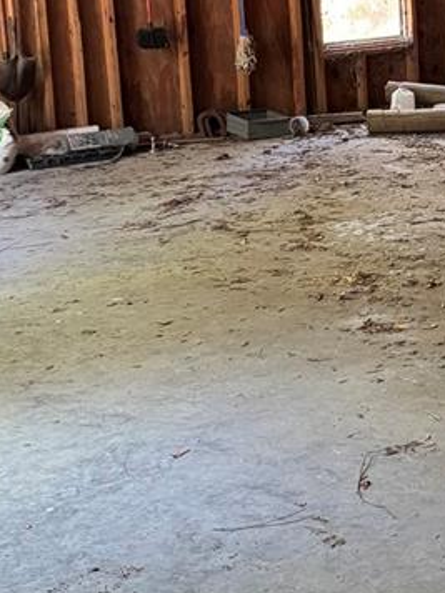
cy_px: 52
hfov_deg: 17.9
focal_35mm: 81
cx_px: 417
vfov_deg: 23.4
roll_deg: +2.1
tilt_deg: -6.3
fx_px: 1388
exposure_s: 1/60
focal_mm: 6.76
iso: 400
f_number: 1.78
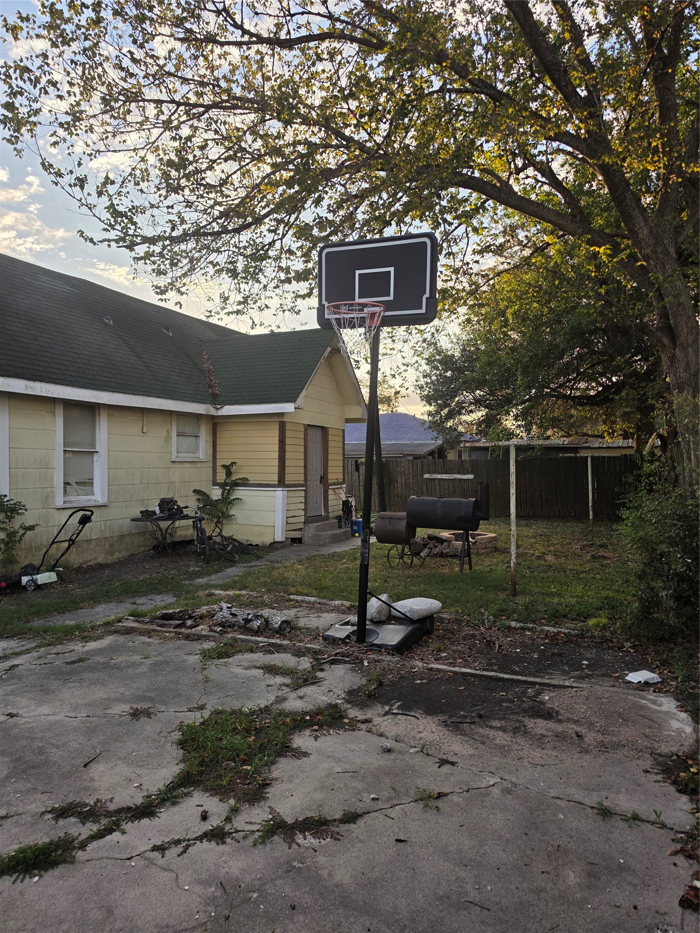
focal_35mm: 23
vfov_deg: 73.9
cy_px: 466
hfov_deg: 58.9
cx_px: 350
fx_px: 620
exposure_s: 1/3559
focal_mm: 6.5
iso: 64
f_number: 1.4
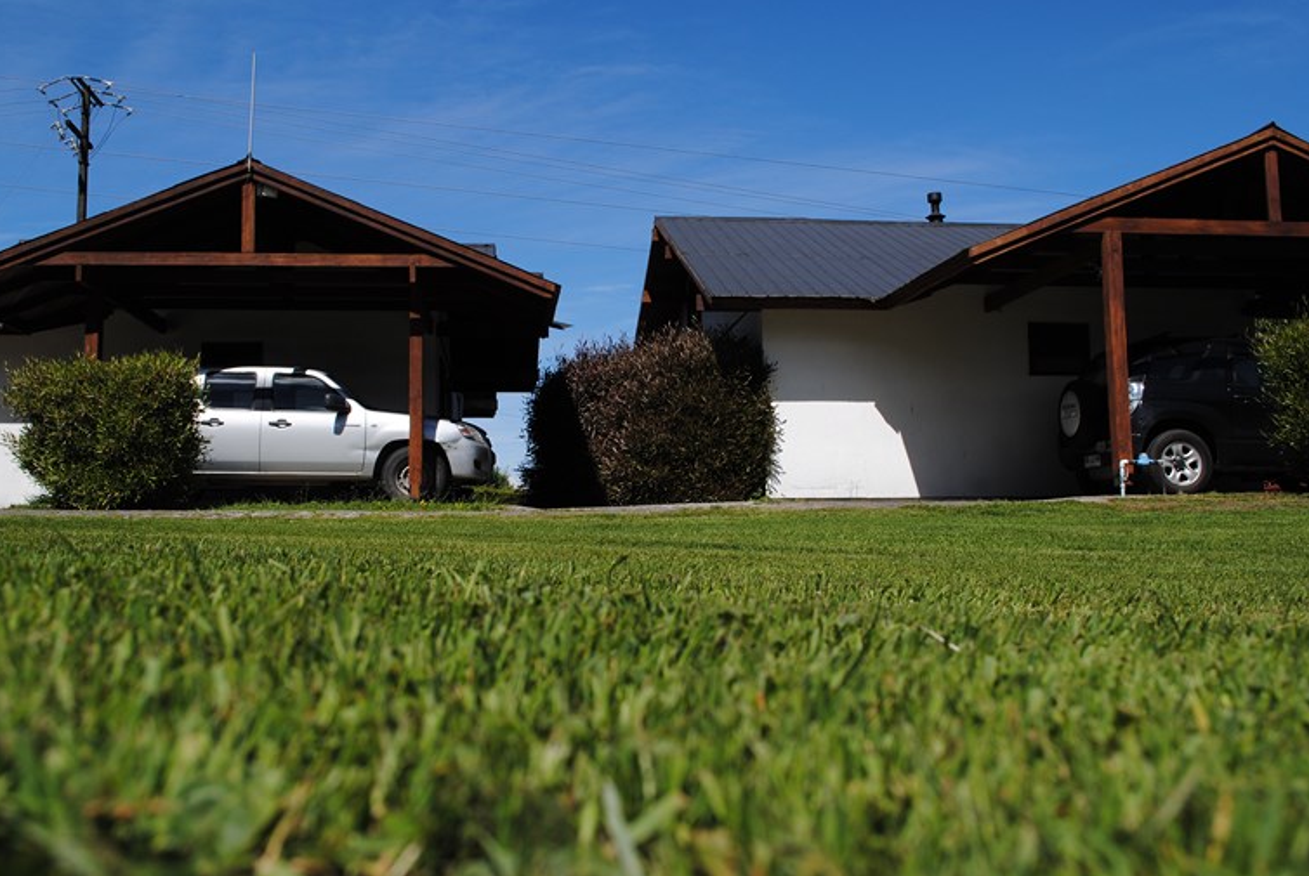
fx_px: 1274
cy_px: 428
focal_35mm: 35
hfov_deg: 54.4
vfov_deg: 38.0
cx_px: 630
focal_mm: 22
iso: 100
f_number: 9
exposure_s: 1/320
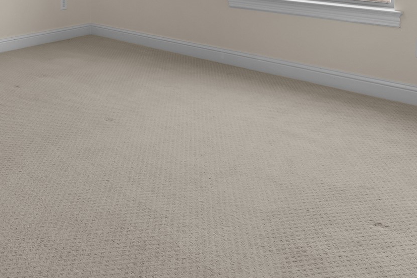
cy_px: -76
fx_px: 487
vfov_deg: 27.2
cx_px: 94
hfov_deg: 44.5
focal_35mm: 42
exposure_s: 1/3
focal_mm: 16
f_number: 8
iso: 640
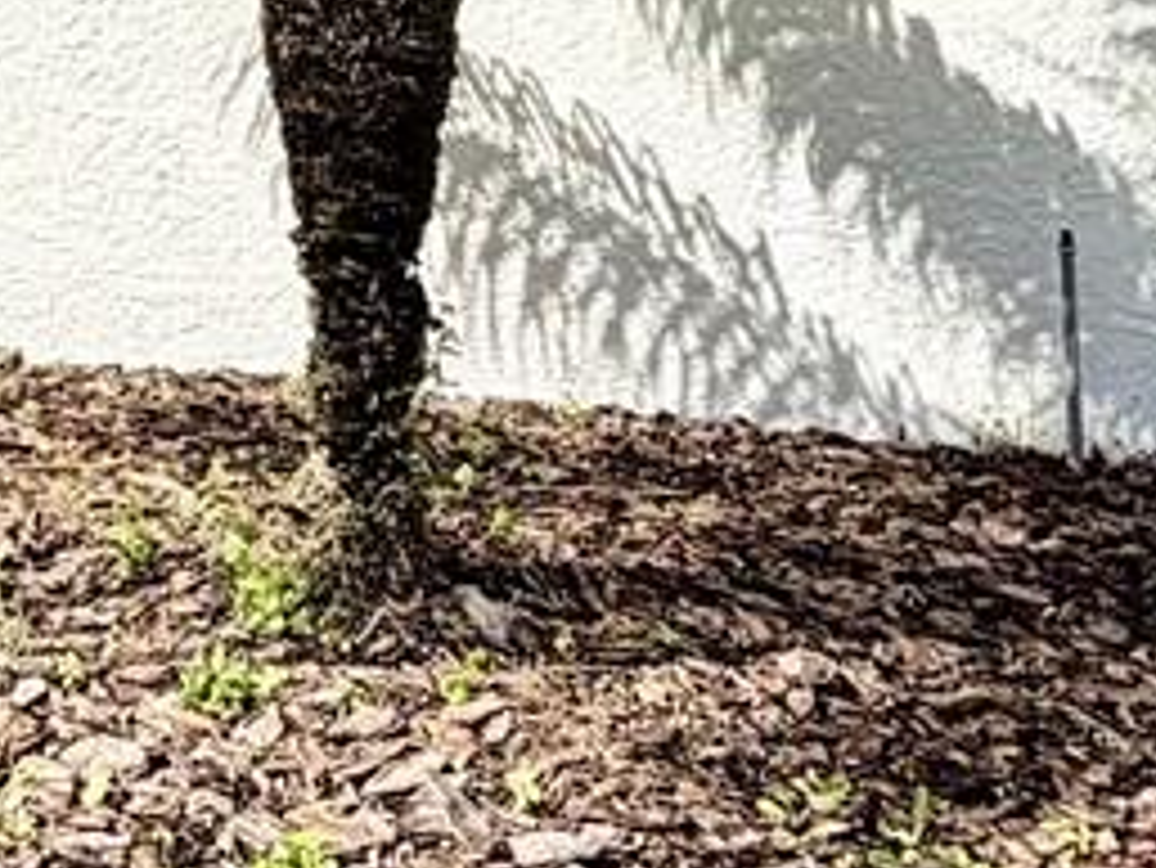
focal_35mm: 87
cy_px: -499
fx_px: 2907
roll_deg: +0.8
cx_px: -396
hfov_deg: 20.3
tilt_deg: +3.9
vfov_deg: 15.4
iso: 20
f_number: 2.2
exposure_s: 1/864
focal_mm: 2.22
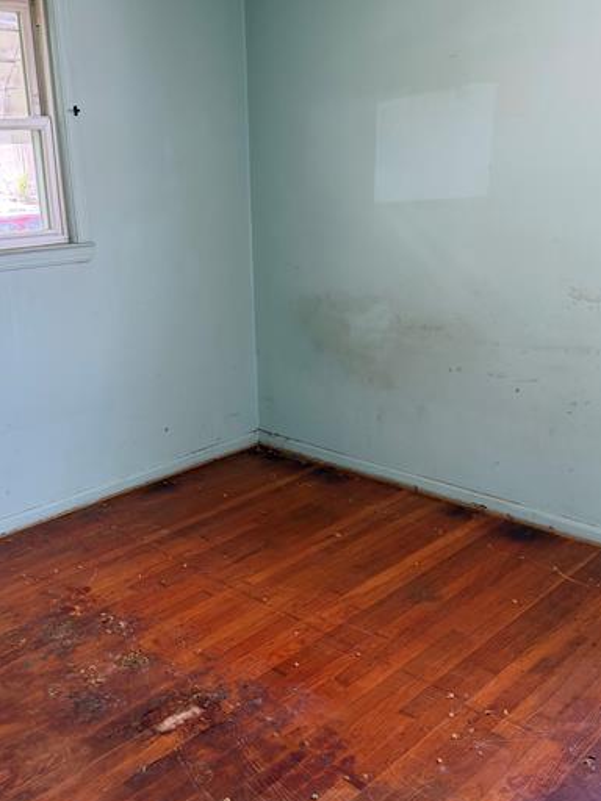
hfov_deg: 39.6
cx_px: 274
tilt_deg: -18.7
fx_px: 833
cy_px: 449
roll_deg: +1.4
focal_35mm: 36
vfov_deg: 51.2
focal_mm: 6.76
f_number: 1.78
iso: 200
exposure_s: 1/61
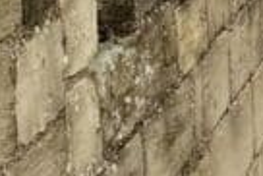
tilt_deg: -3.1
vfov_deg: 6.9
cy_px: -253
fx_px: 1375
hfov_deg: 9.9
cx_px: 584
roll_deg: +0.7
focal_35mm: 188
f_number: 1.78
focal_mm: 6.76
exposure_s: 1/1721
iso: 80
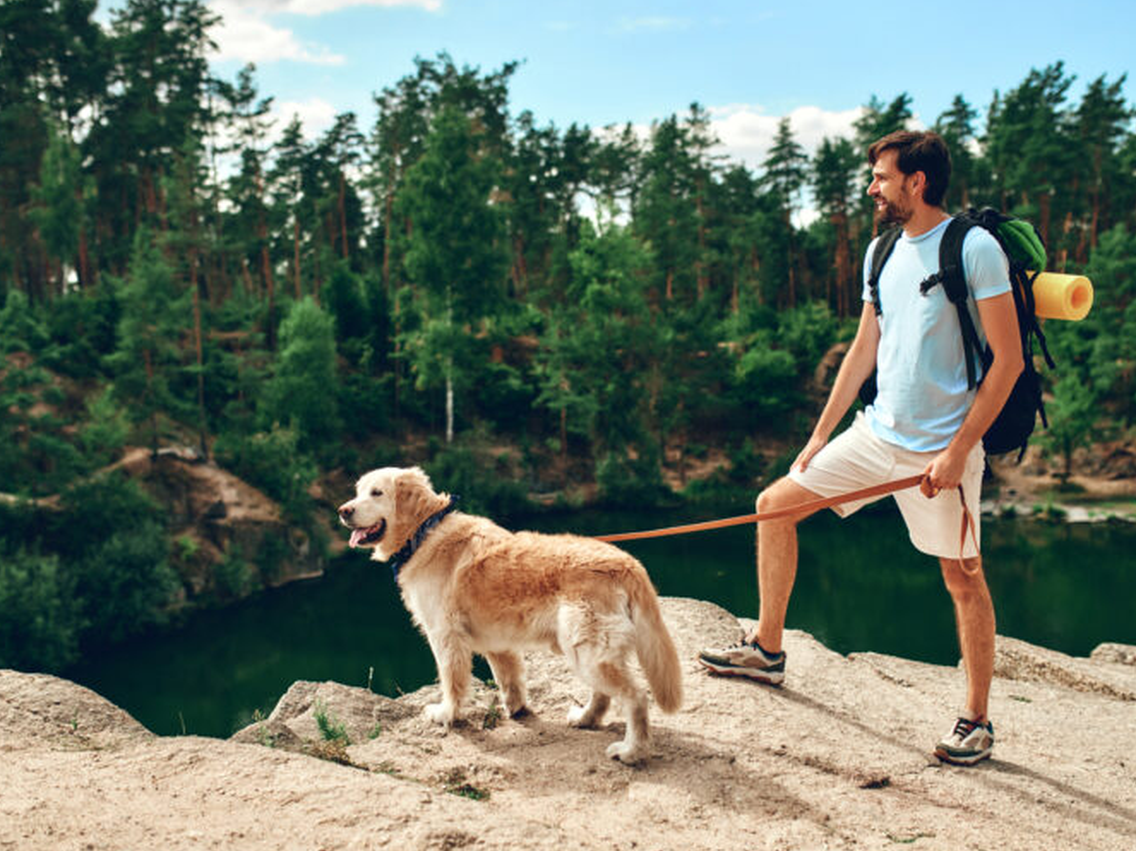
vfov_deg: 36.8
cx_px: 567
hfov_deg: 47.9
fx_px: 1280
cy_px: 431
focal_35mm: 39
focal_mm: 35
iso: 400
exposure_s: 1/6400
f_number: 2
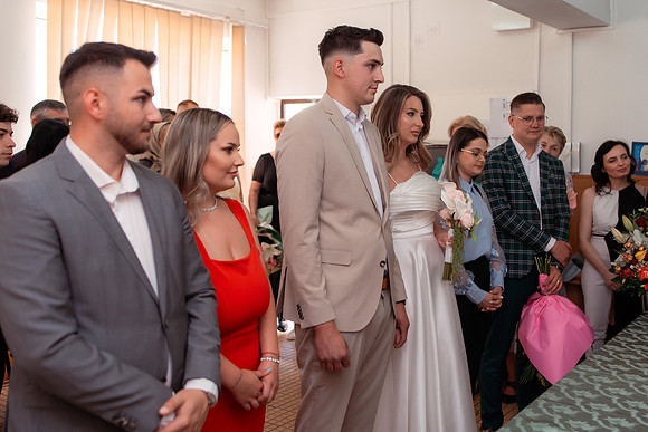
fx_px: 704
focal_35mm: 39
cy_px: 191
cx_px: 362
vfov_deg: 34.1
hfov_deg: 49.3
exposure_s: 1/250
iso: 800
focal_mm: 35
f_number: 2.8
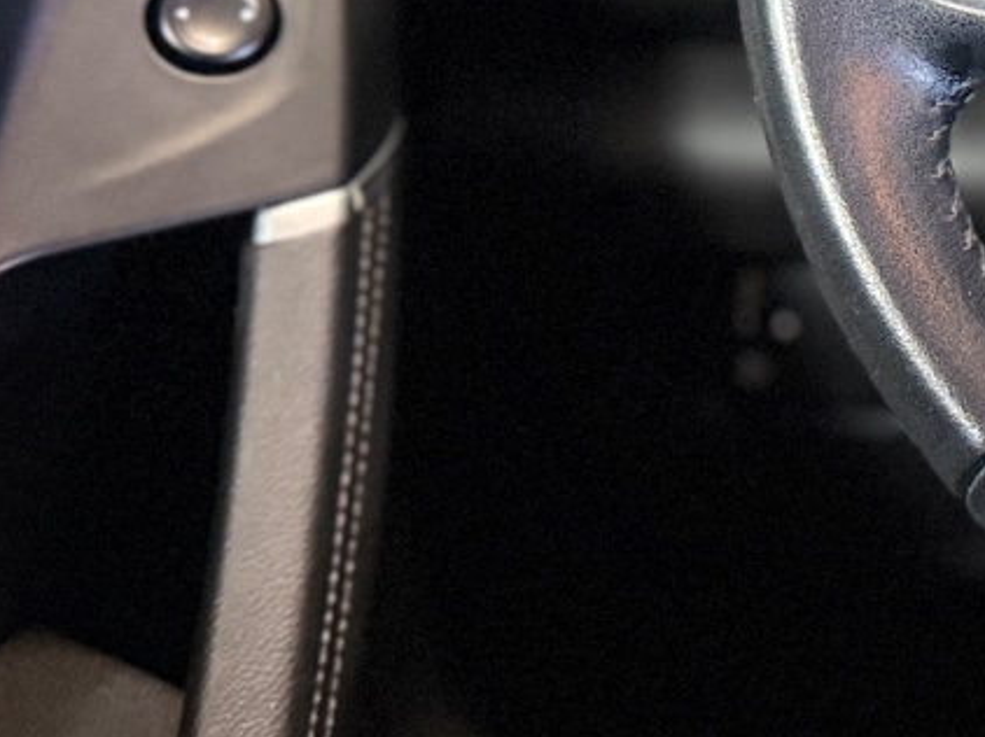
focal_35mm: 91
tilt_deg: -18.3
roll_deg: -1.1
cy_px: -65
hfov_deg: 18.0
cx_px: 1662
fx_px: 2588
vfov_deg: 15.8
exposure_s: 1/33
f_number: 1.78
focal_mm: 6.76
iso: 640
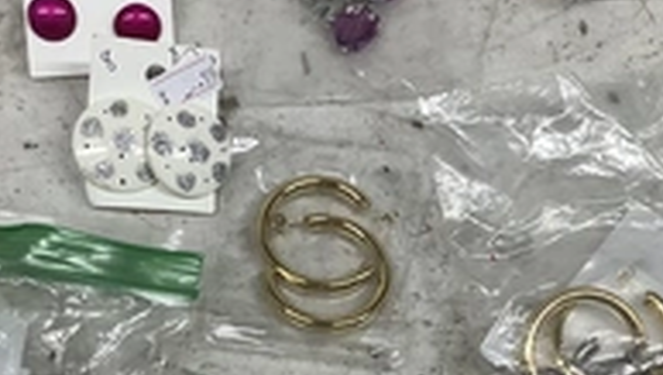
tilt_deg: -68.0
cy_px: 347
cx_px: 316
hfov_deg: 30.1
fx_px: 1232
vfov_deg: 17.0
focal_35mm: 70
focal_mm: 3.3
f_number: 2.4
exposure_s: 1/120
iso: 50
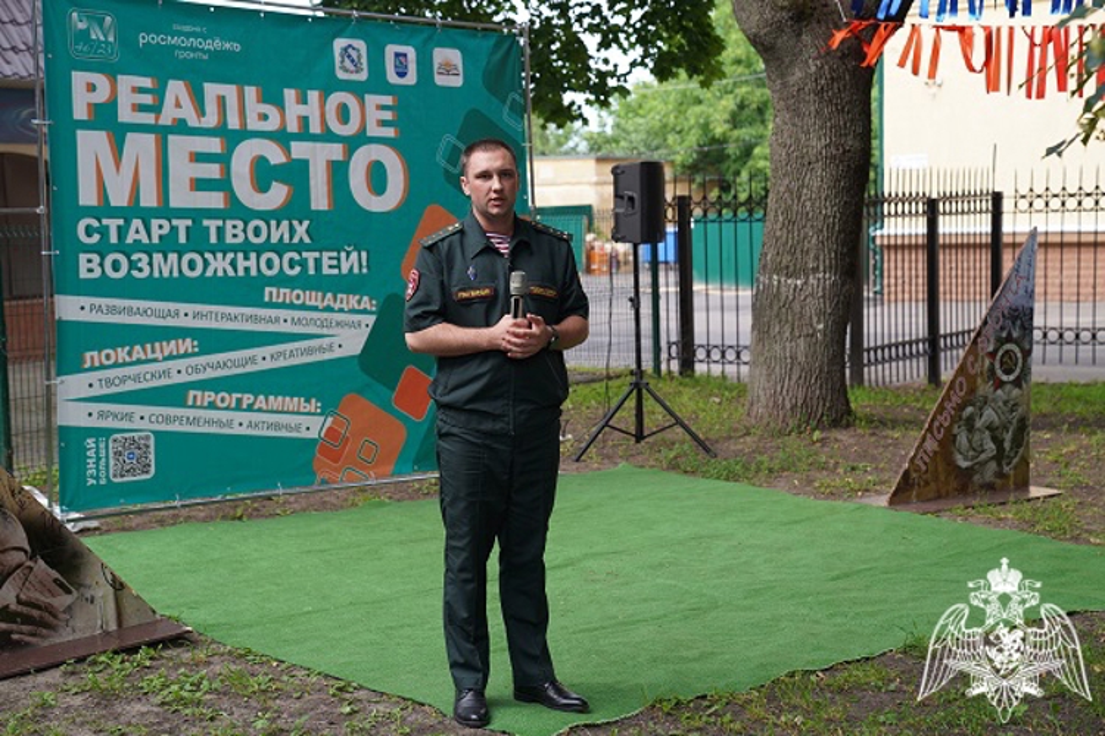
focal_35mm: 60
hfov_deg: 33.4
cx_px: 552
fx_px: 1842
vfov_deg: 22.6
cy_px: 368
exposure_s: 1/160
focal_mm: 60
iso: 125
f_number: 4
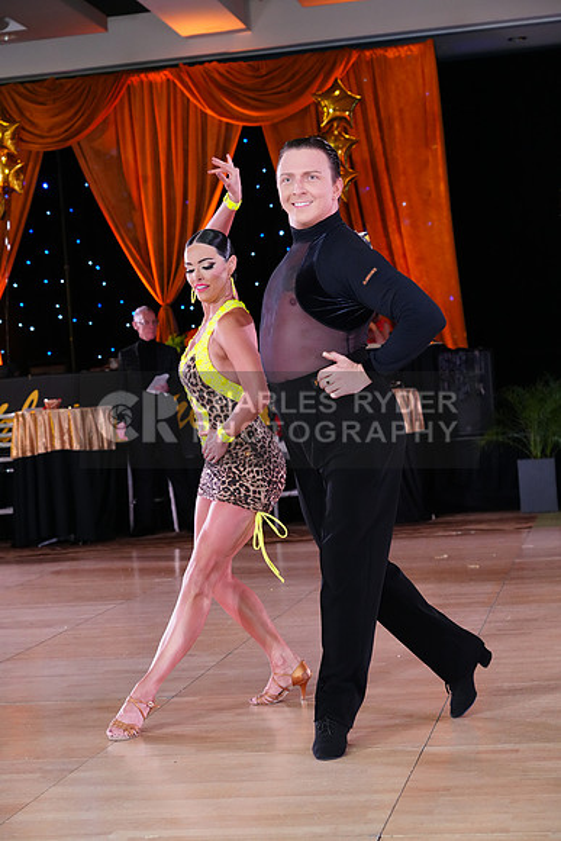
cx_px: 280
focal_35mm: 70
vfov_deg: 28.8
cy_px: 420
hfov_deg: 19.5
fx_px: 1635
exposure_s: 1/250
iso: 3200
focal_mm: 70
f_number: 5
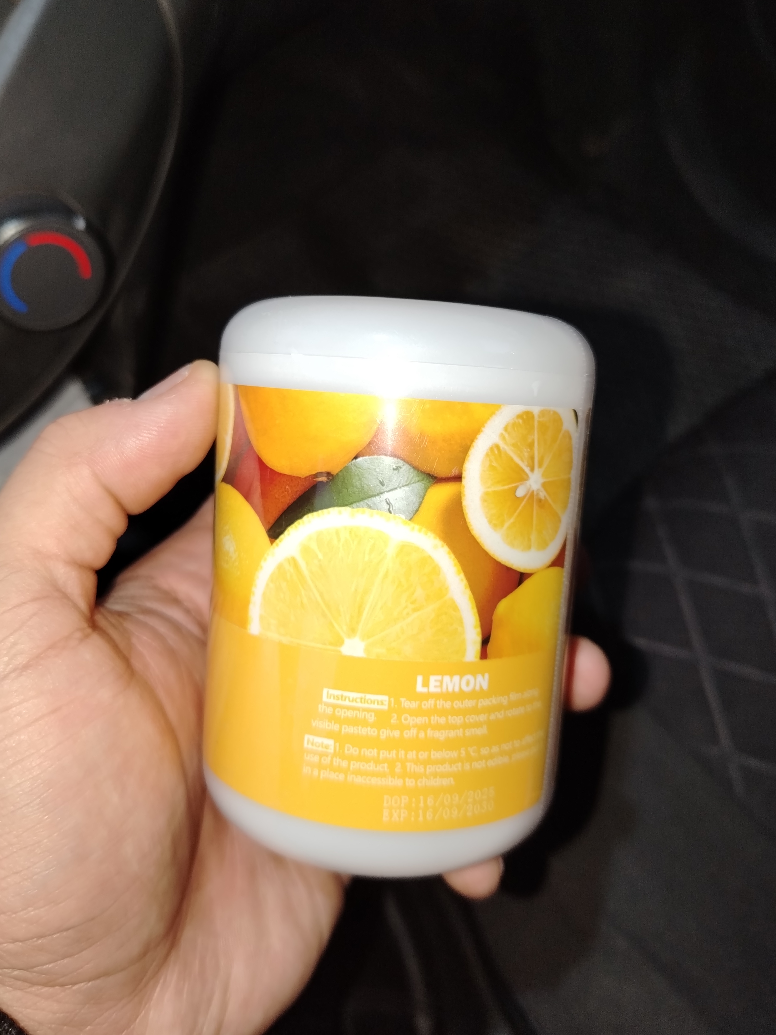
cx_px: 386
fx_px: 867
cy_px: 462
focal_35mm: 29
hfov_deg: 48.2
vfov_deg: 61.5
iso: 563
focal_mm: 5.25
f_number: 1.75
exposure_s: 1/30
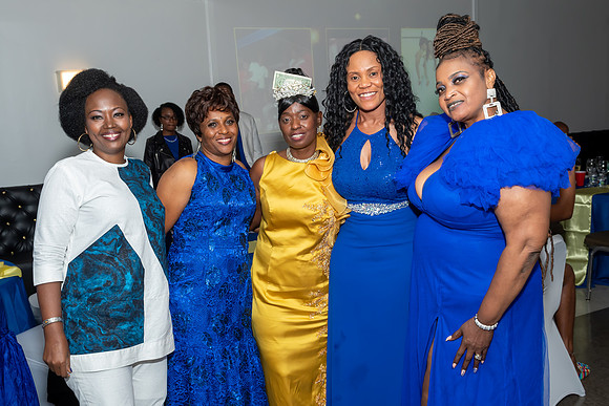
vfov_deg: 37.8
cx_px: 287
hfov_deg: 54.2
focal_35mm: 35
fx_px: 594
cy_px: 204
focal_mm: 20
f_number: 6.3
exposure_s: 1/250
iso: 400
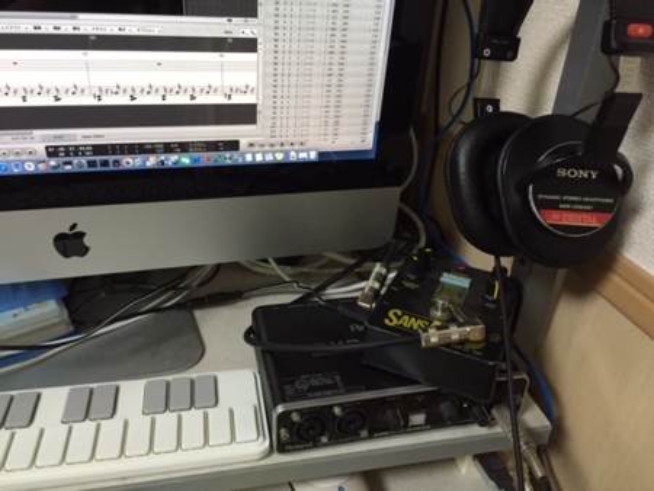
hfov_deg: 61.6
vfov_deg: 48.3
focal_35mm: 29
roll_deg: -4.6
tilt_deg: -27.5
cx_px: 327
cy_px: 246
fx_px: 548
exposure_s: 1/30
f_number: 2.2
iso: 200
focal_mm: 4.15
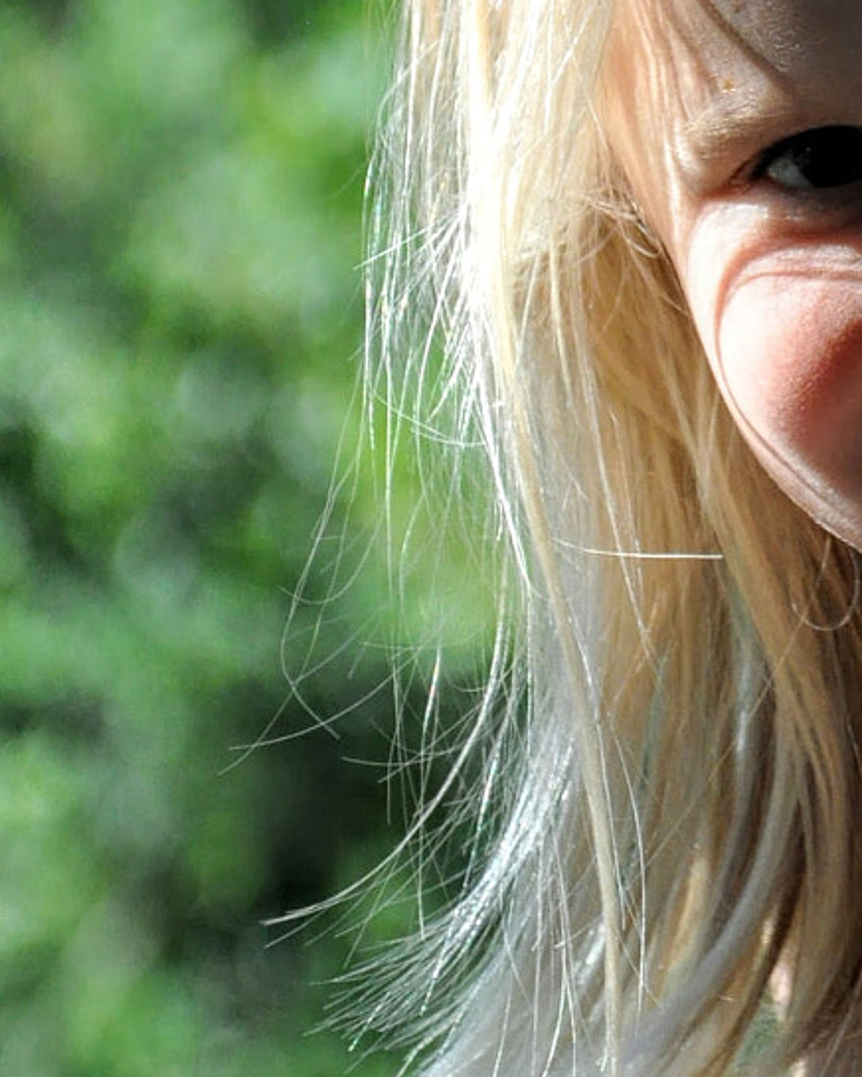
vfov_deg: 5.1
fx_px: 12118
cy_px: 89
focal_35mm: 380
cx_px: 1041
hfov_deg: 4.1
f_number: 5.6
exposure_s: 1/1600
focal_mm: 92
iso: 1000
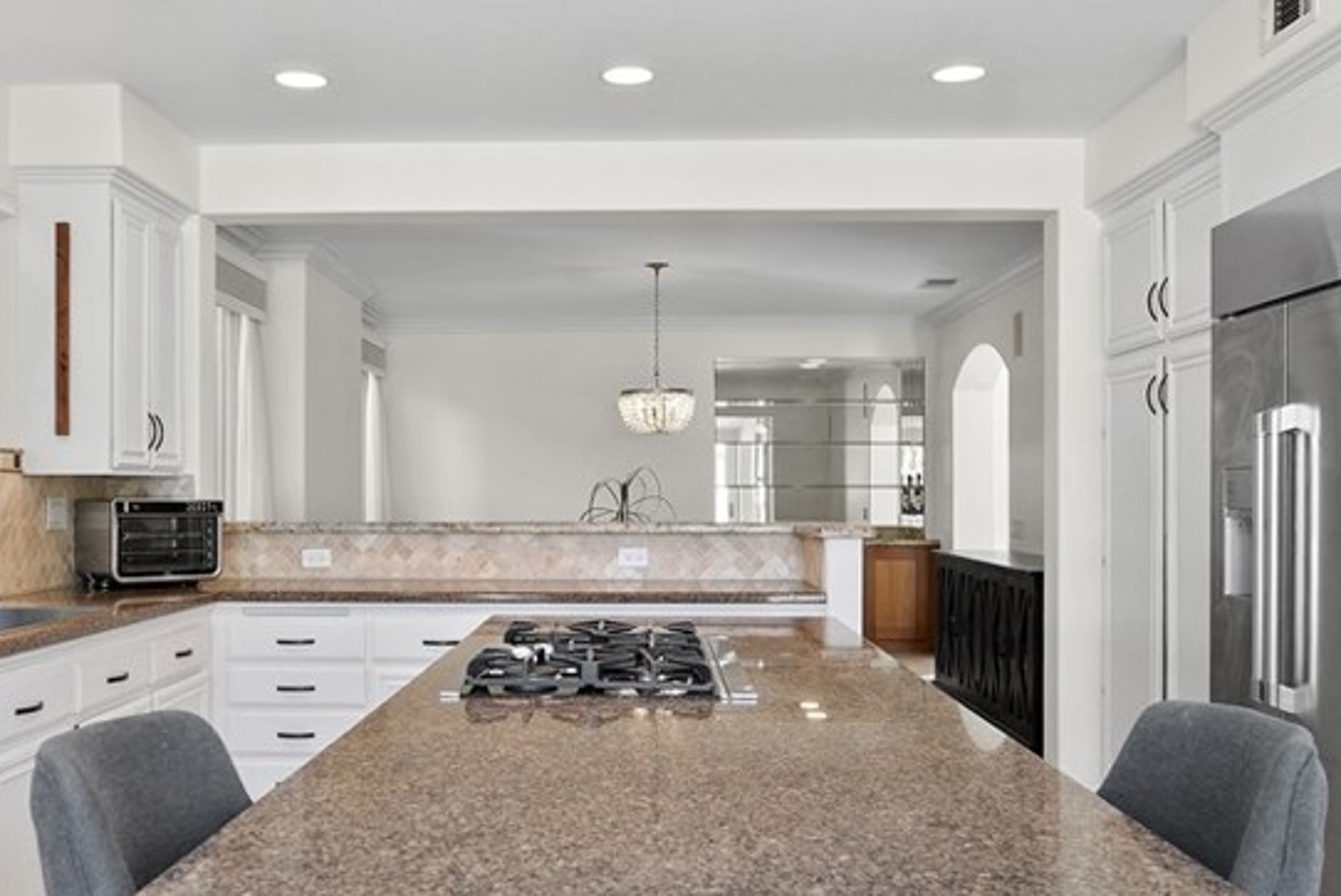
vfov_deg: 38.8
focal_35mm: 34
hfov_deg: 55.7
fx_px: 1267
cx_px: 599
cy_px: 528
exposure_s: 1/15
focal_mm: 18
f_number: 5.6
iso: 400
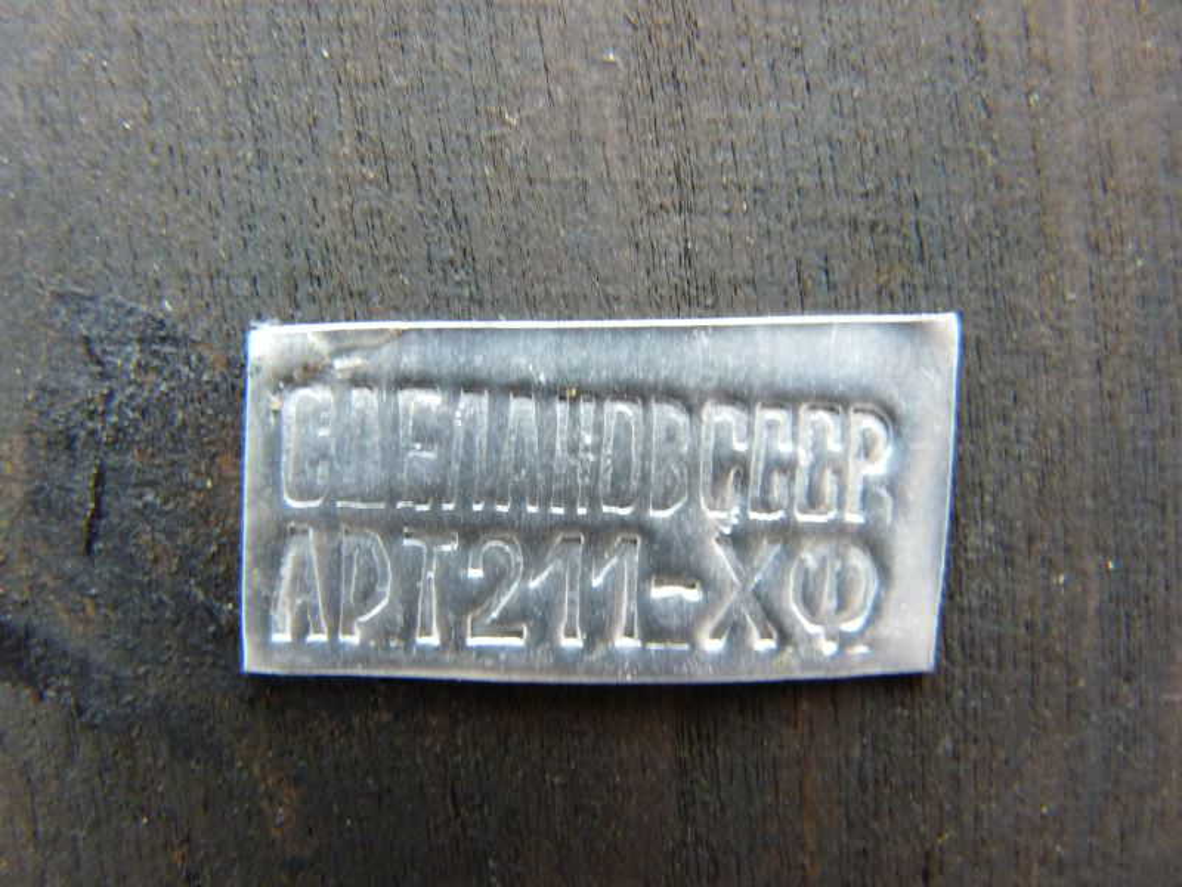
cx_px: 591
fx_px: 922
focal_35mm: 27
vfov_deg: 51.4
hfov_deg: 65.3
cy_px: 444
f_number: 2.8
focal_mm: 4.8
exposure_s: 1/15
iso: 400
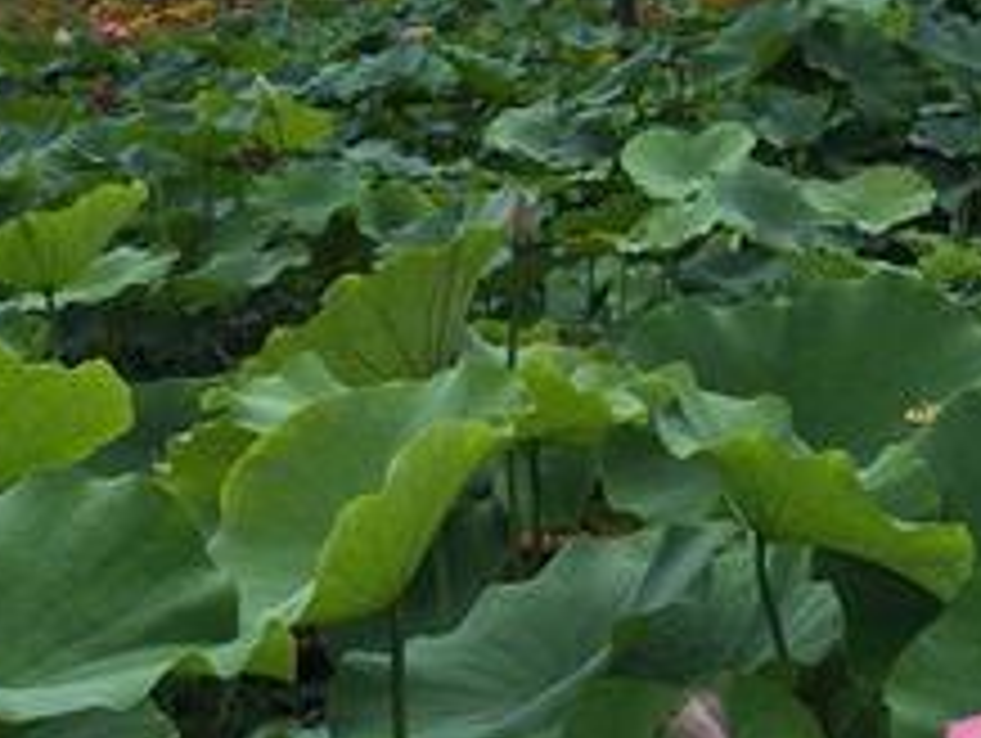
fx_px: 2412
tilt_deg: -5.2
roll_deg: +0.8
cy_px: 279
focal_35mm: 85
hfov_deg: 21.2
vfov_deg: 17.4
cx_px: 1224
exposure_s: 1/1014
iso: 32
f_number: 2.2
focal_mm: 4.15
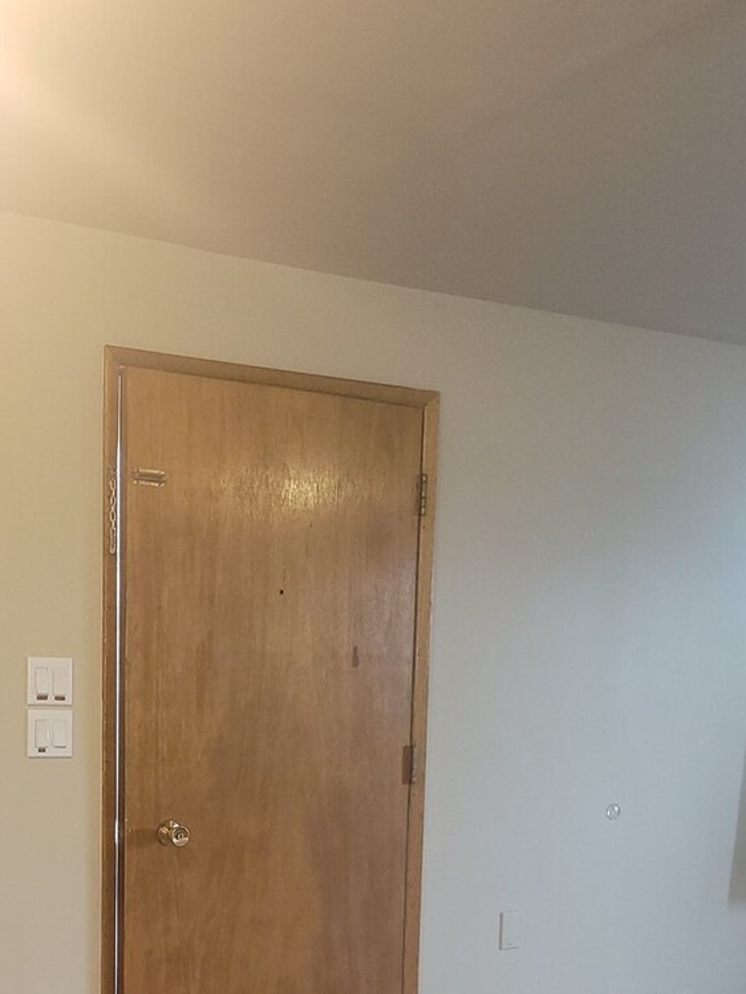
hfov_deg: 28.8
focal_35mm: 50
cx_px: 224
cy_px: 875
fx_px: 1436
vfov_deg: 36.1
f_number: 1.8
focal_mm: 5.4
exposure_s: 1/17.2
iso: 125
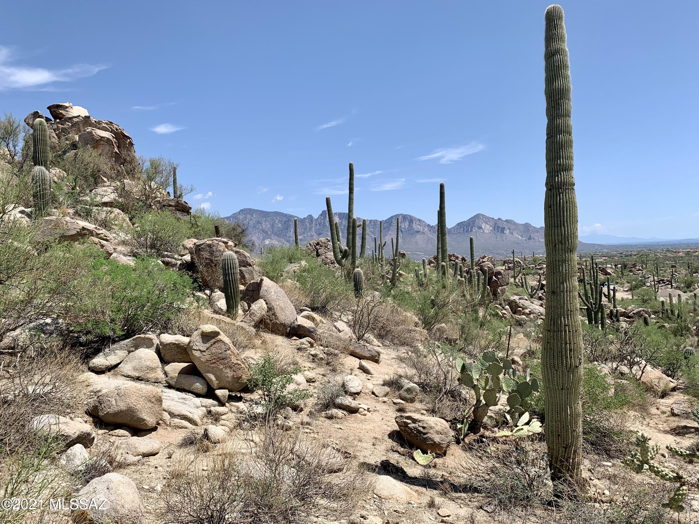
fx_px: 525
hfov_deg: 67.3
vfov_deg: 53.1
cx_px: 350
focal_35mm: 26
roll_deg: +2.7
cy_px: 262
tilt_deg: -0.9
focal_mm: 4.25
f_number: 1.8
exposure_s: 1/2915
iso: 25
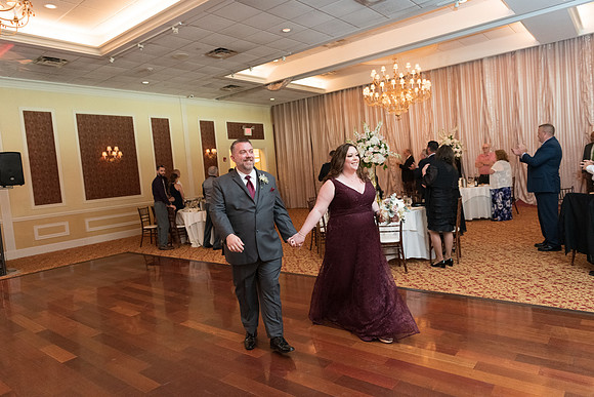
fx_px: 396
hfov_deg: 73.7
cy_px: 198
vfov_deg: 53.2
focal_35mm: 24
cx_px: 297
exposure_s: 1/125
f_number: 2.8
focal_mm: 24
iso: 3200
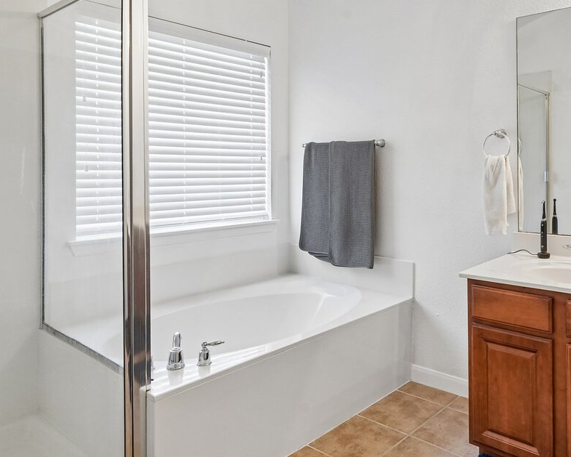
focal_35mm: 29
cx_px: 393
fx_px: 490
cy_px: 166
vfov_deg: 49.4
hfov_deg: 58.7
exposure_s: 1/30
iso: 800
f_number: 10
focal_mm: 15
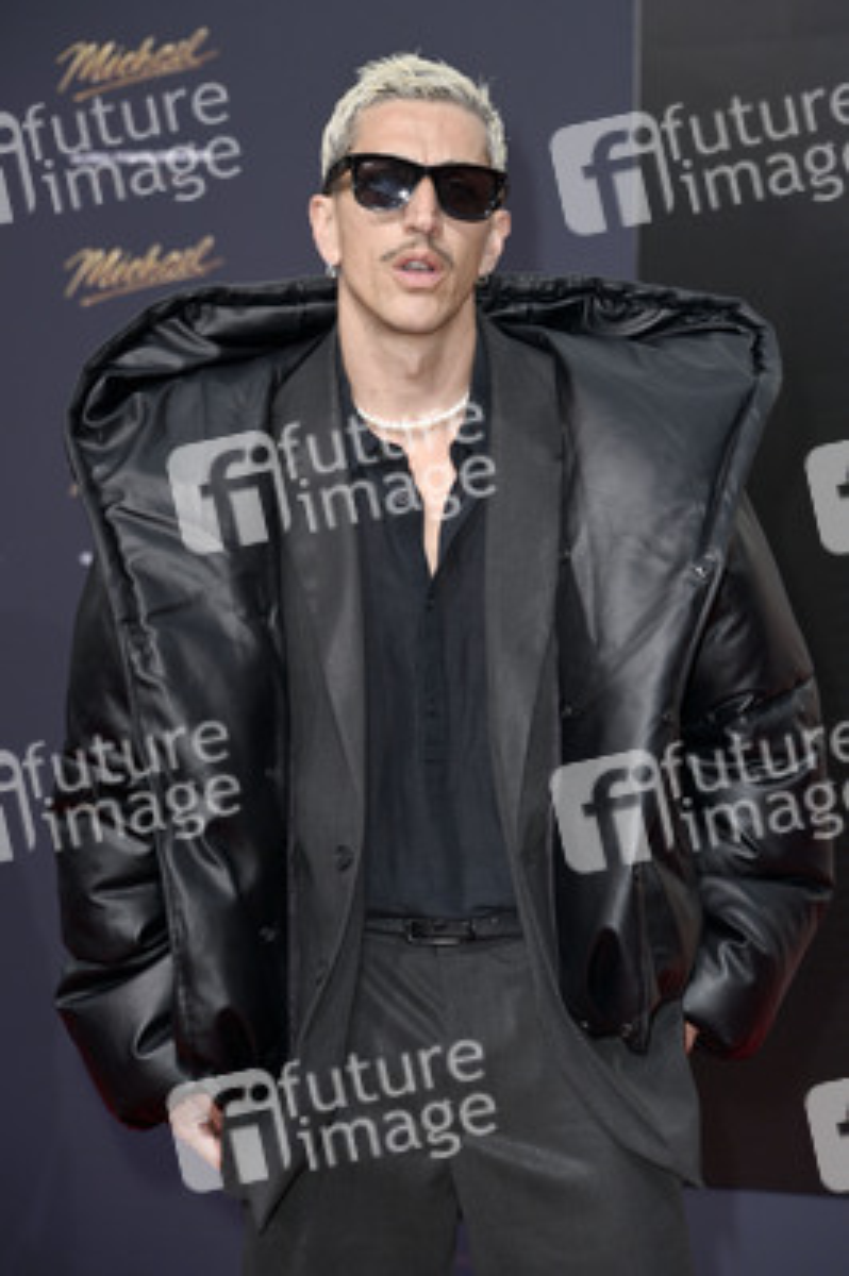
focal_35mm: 135
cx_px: 424
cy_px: 638
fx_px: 4784
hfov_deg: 10.1
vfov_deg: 15.2
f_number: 6.3
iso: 320
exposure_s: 1/250
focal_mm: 135
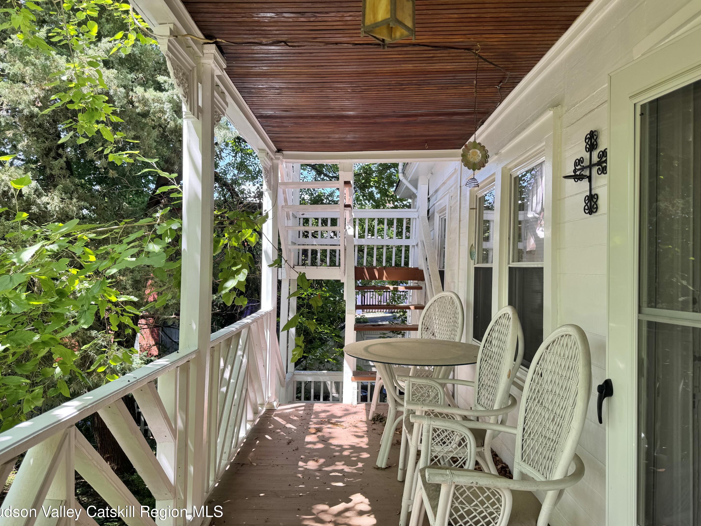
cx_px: 348
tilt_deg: -1.3
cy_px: 263
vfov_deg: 54.9
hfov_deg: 69.4
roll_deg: -1.4
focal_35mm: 25
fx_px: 506
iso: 80
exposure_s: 1/336
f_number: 1.78
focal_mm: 6.76
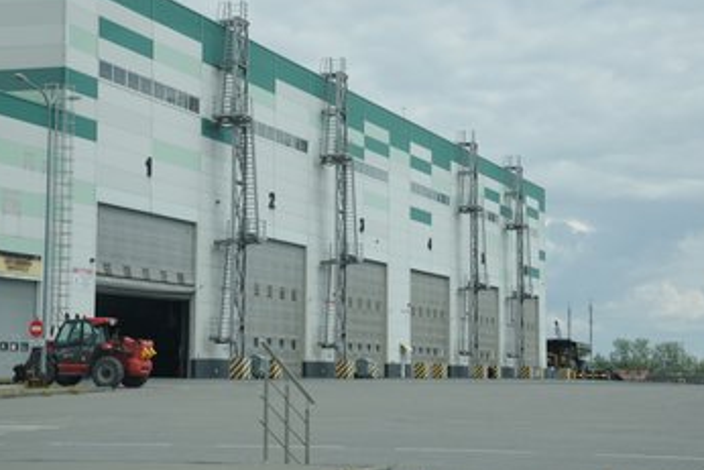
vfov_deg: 16.9
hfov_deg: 25.0
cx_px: 352
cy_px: 215
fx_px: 1585
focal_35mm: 81
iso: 125
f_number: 6.3
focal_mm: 70
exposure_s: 1/500
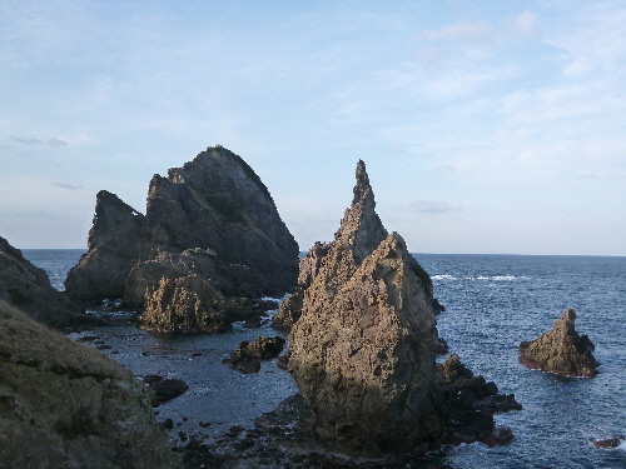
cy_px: 234
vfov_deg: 39.7
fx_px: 651
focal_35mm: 36
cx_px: 313
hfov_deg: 51.4
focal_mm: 6.4
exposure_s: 1/640
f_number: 2.9
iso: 160
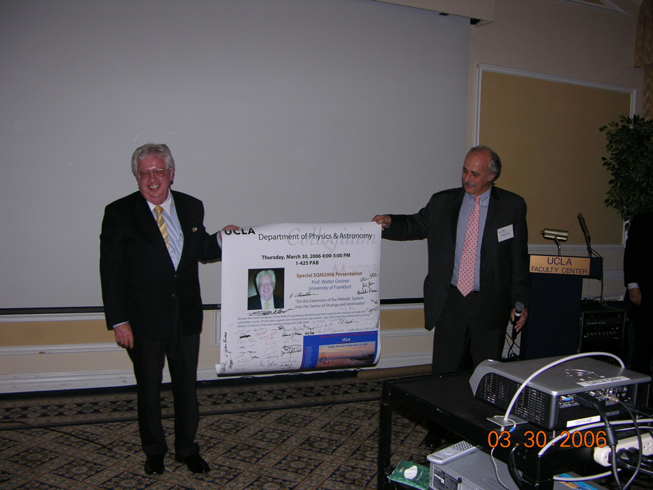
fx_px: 660
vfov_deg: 40.7
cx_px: 326
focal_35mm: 35
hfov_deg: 52.6
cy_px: 245
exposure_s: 1/60.1
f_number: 2.8
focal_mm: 8.9
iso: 100
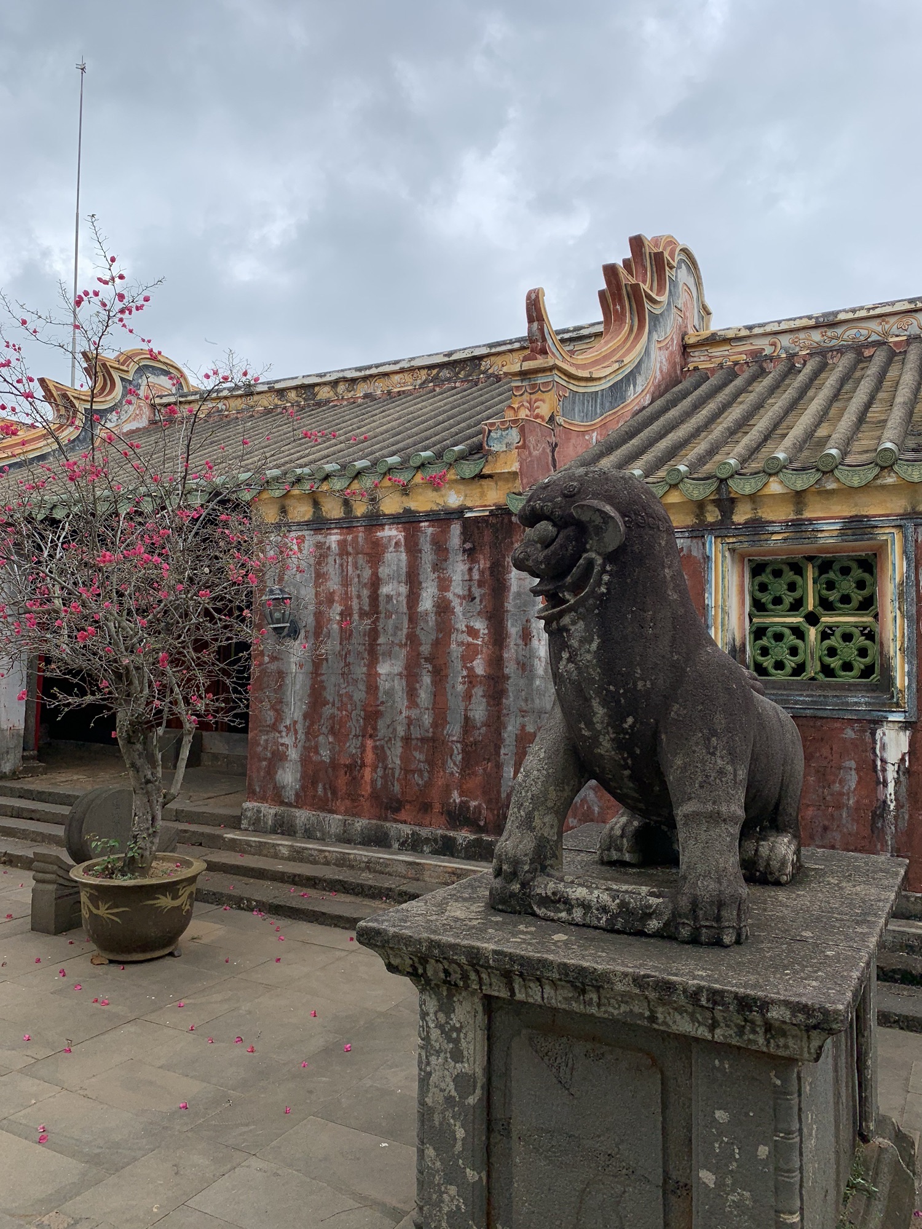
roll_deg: -0.7
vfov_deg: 67.3
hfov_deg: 53.1
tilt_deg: +3.0
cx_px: 461
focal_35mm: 26
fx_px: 923
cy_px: 614
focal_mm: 4.25
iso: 25
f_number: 1.8
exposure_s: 1/864
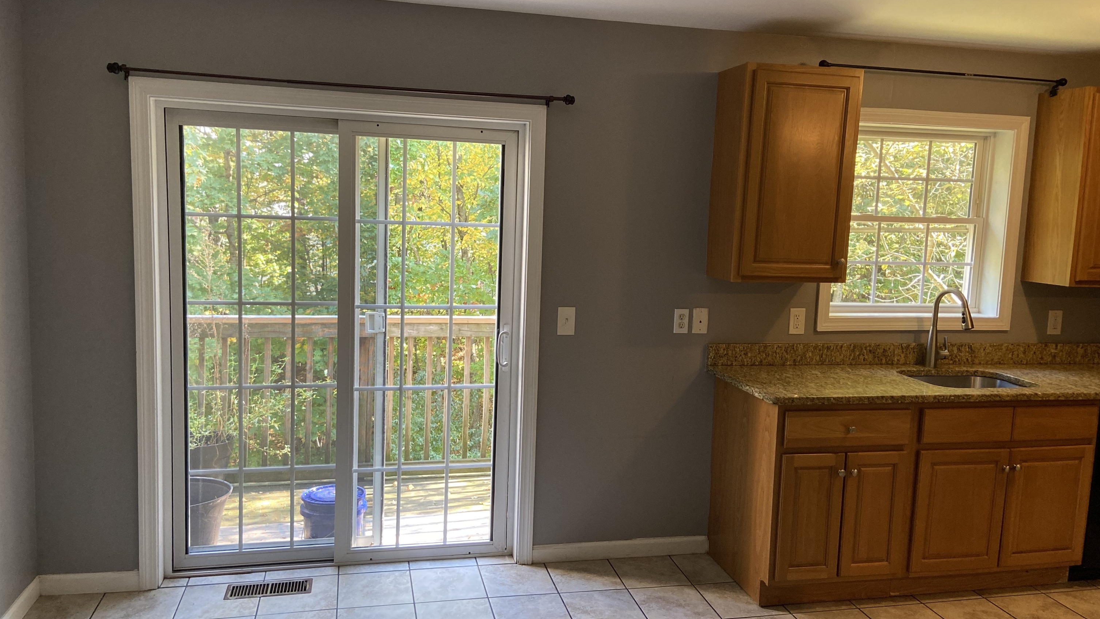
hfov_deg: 66.1
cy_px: 302
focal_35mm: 29
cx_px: 551
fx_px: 846
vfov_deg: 40.2
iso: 200
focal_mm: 4.25
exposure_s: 1/60
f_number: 1.8
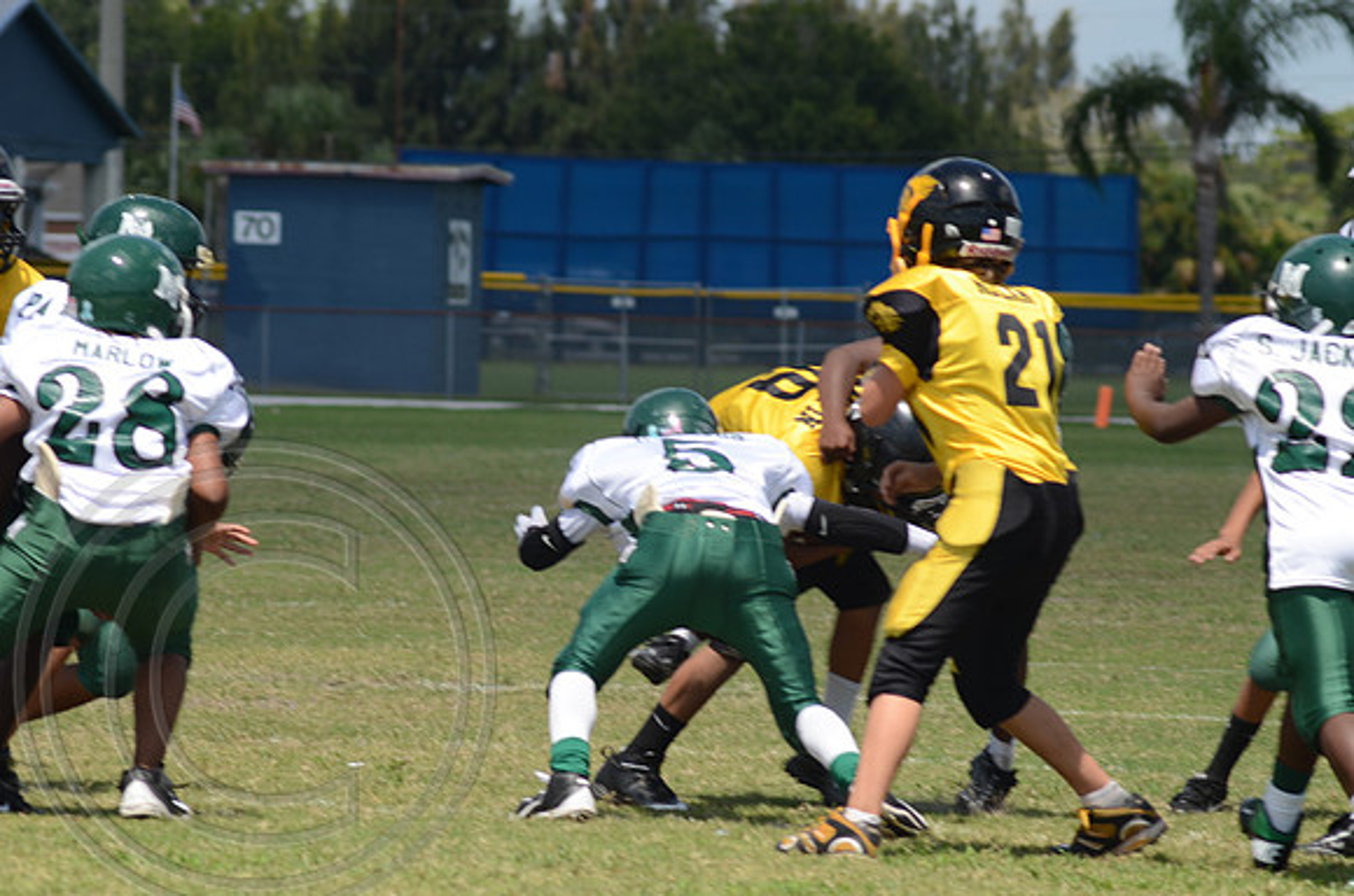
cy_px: 448
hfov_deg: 6.9
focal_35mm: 300
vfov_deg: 4.6
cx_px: 677
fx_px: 11259
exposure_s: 1/500
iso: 200
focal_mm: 200
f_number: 8
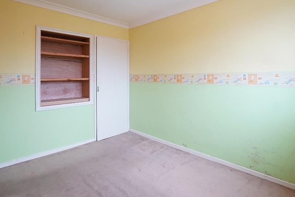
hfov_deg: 86.9
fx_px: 156
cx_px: 152
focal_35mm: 19
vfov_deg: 64.1
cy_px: 82
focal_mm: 10
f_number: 5
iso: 2500
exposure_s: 1/80
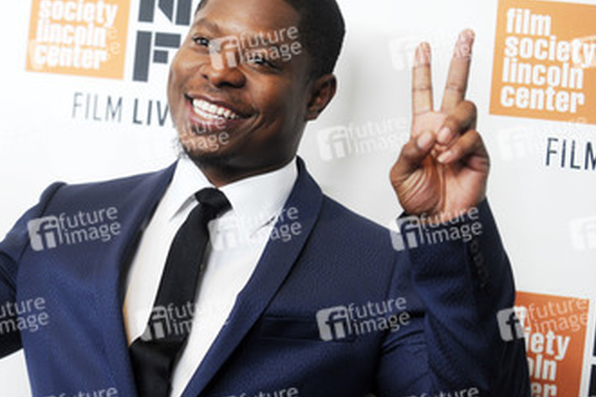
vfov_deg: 12.6
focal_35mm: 109
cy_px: 184
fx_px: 1804
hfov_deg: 18.7
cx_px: 206
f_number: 2.8
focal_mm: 80
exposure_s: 1/320
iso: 1250
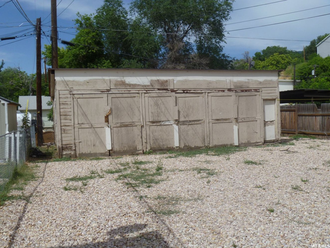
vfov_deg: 40.7
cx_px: 165
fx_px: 334
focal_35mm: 35
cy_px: 124
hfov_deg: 52.6
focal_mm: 6.3
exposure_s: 1/400
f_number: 5.6
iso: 80
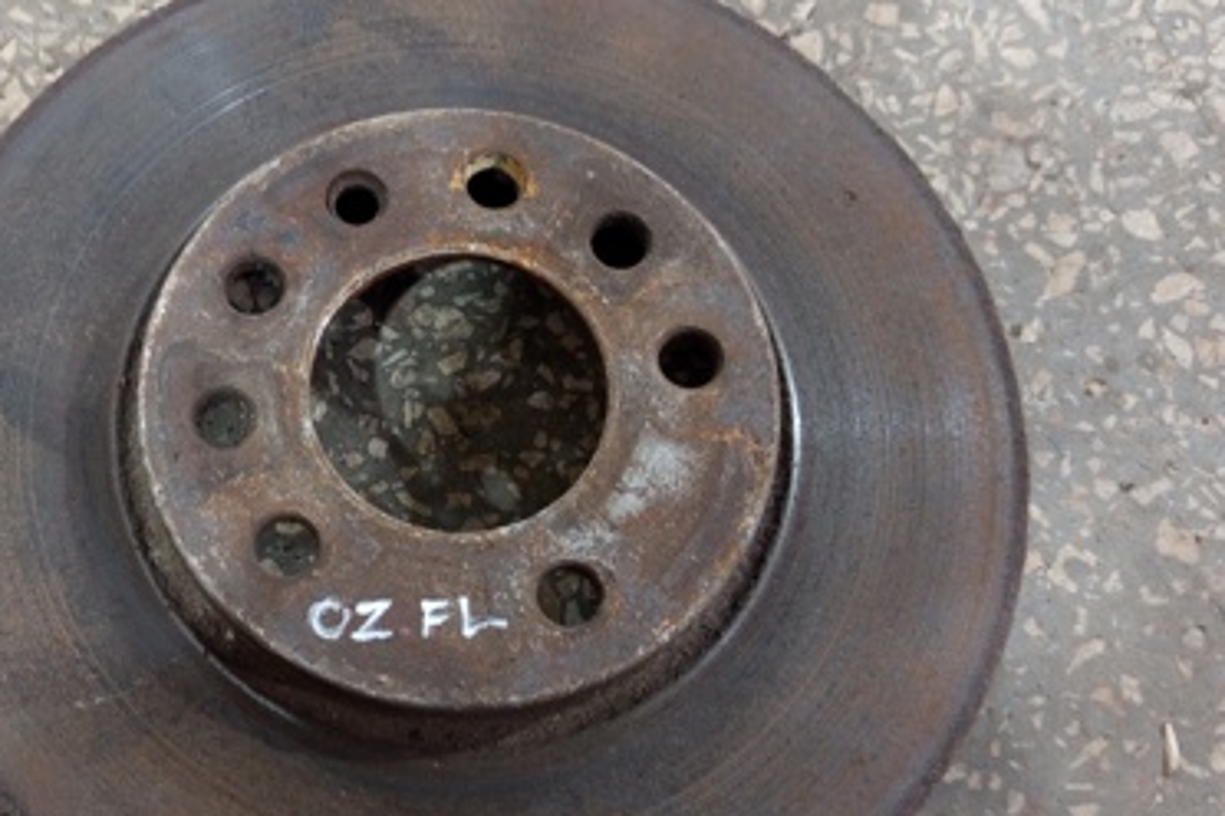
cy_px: 467
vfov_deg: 31.1
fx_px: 1463
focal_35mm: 43
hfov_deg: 44.7
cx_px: 398
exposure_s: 1/25
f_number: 1.7
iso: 977
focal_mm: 5.24
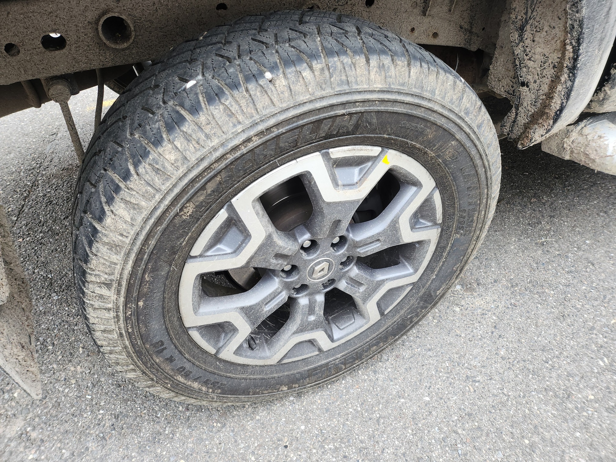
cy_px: 231
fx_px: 427
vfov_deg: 56.8
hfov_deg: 71.6
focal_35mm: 24
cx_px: 308
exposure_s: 1/180
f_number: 1.8
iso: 125
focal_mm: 5
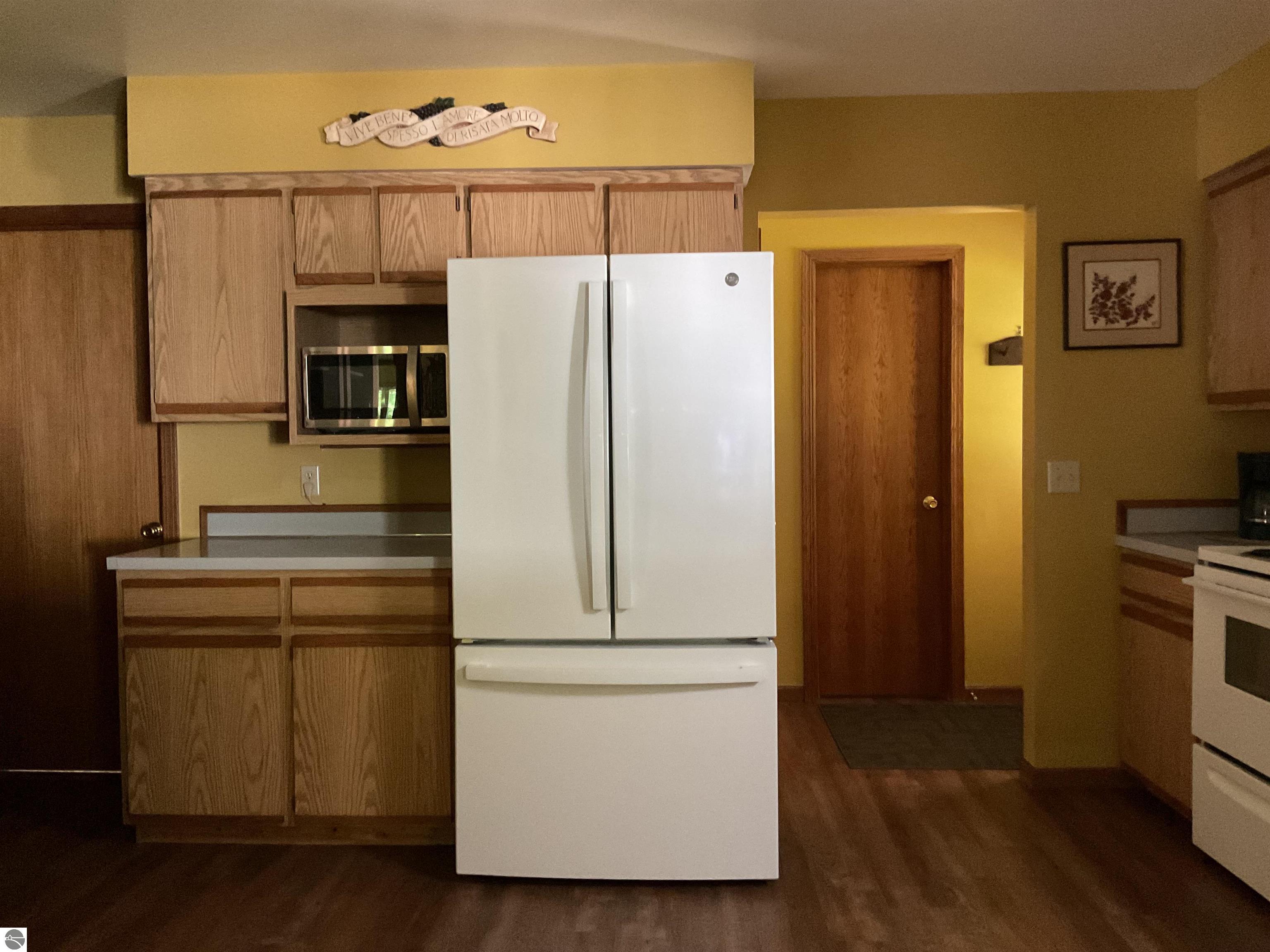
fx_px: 1064
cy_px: 476
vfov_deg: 48.2
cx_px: 635
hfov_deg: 61.7
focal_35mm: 29
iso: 500
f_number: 1.8
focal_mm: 3
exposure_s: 1/30
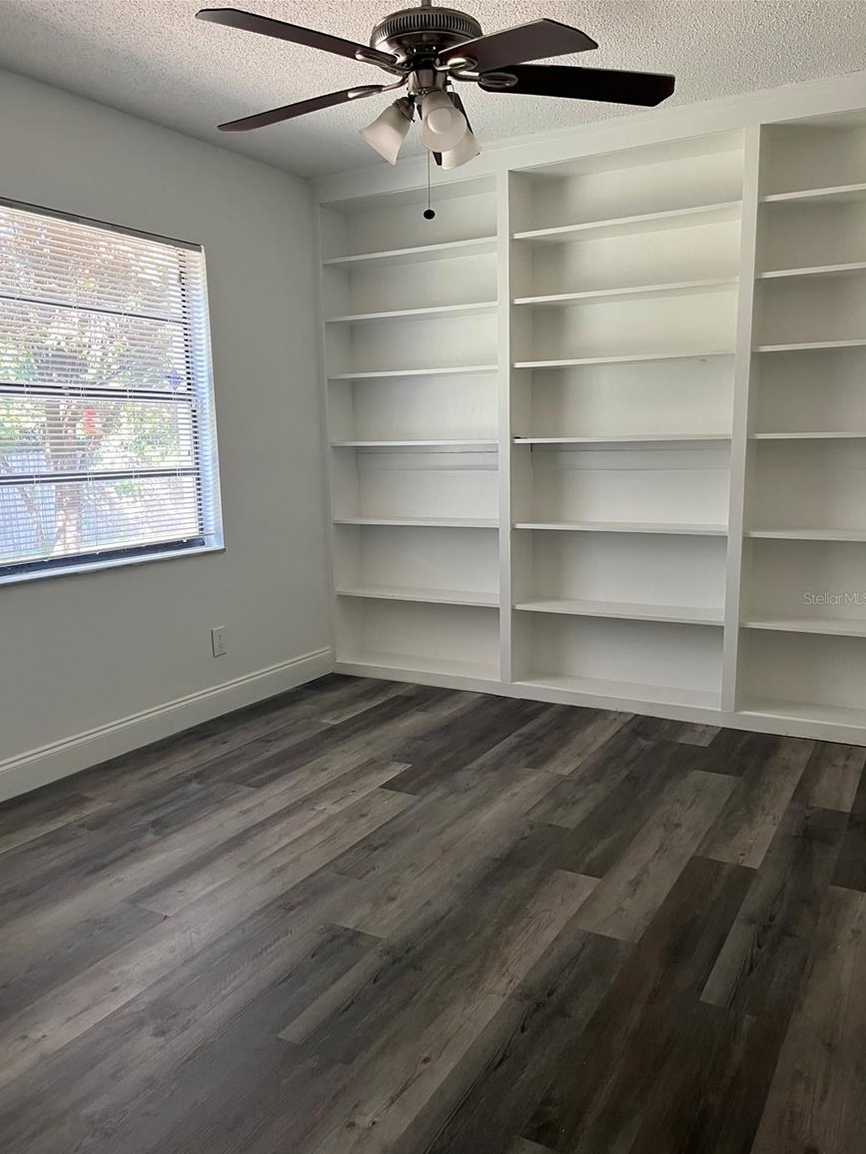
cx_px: 425
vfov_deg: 65.3
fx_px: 901
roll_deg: +1.8
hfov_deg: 51.4
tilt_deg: -10.1
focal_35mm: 27
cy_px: 598
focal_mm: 5.1
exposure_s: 1/60
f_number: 1.6
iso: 160
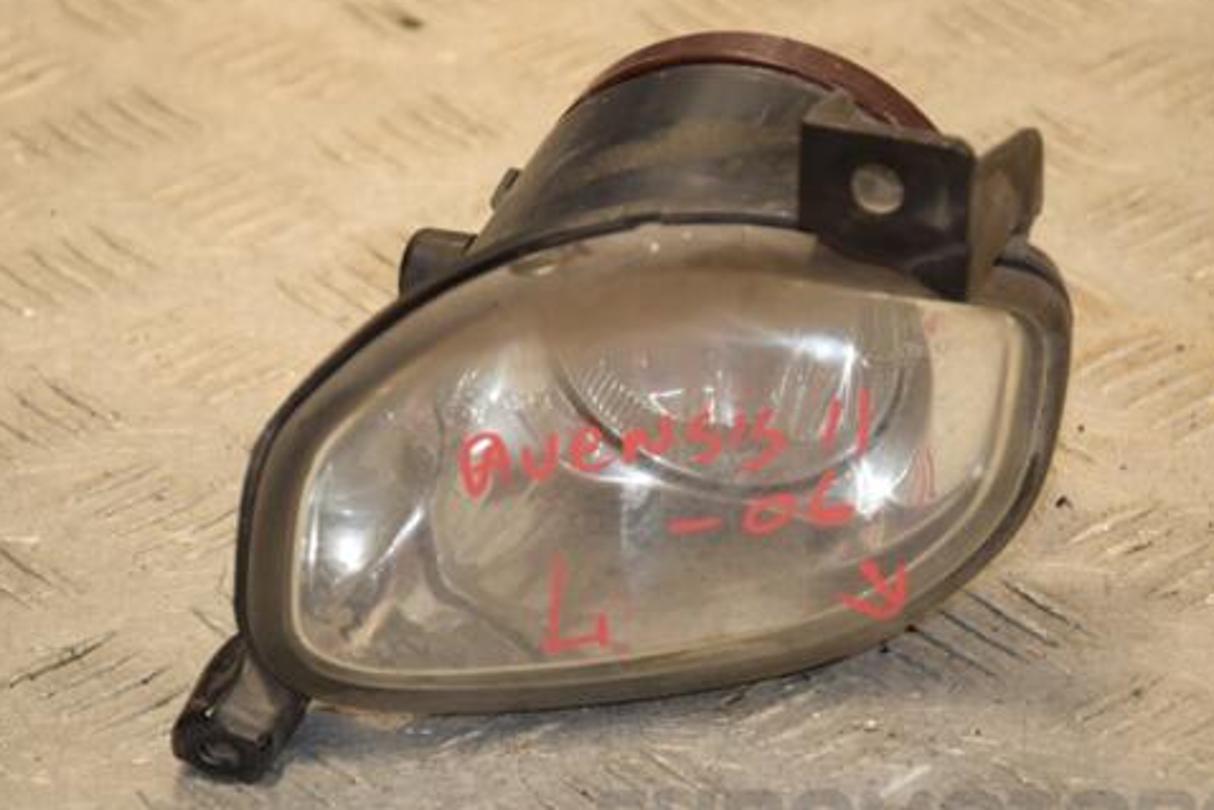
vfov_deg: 7.0
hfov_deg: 10.4
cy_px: 490
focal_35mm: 198
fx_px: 6666
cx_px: 549
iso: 800
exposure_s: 1/200
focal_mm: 105
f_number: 7.1
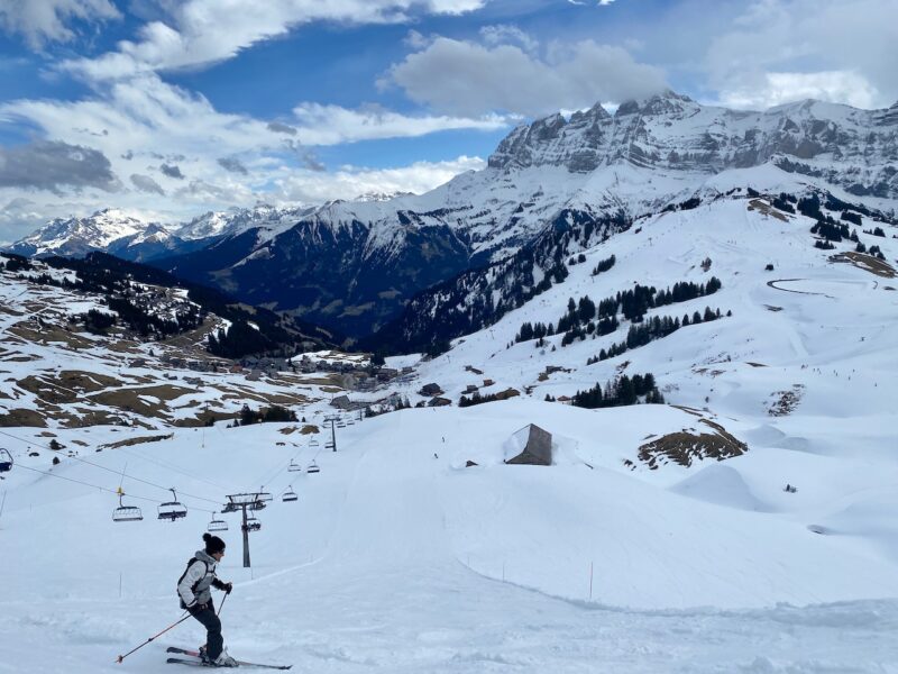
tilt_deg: -12.5
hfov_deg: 67.3
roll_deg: +4.4
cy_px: 337
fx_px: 674
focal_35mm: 26
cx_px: 449
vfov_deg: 53.1
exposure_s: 1/6410
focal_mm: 4.25
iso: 32
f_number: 1.8
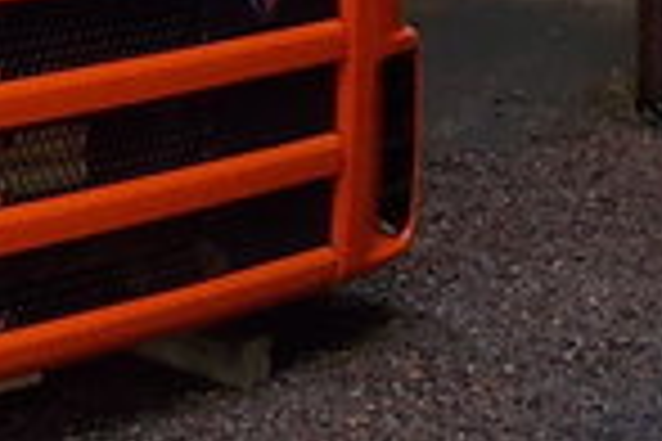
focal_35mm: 136
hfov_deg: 13.8
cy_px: -378
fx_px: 2501
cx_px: -441
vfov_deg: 9.5
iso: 250
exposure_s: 1/30
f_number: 3.3
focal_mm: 4.1
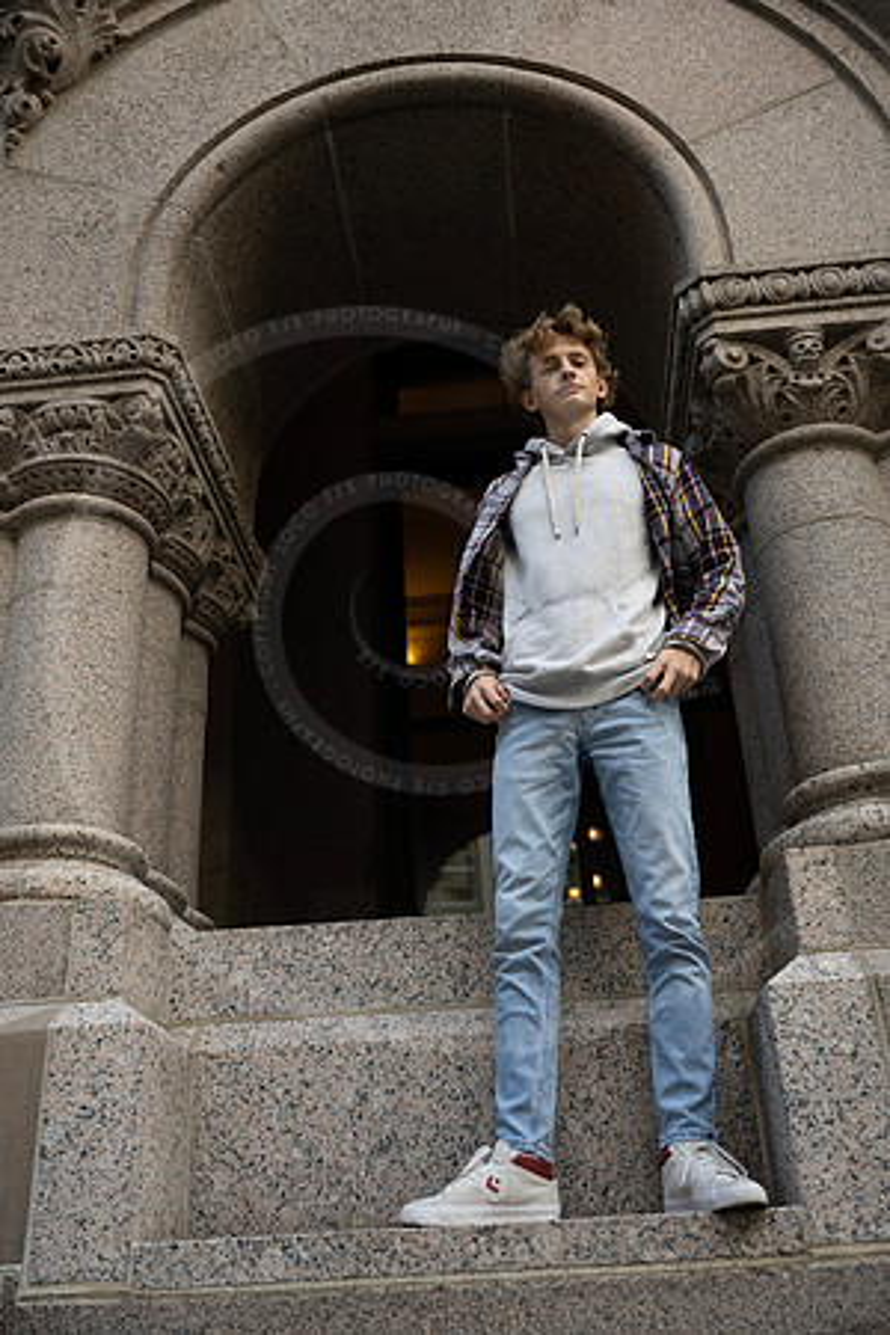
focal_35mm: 34
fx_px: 1242
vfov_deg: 56.5
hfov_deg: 39.4
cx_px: 445
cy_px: 668
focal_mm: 33.5
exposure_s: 1/200
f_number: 2.8
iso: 160
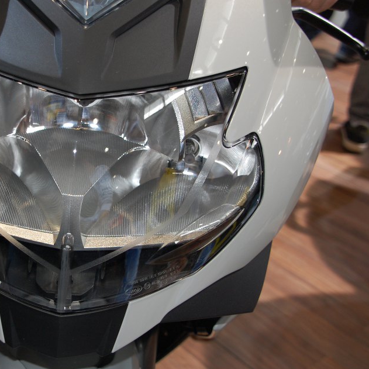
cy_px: 180
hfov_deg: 27.2
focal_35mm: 62
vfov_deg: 27.7
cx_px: 77
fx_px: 748
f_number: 4.5
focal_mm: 30
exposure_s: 1/60
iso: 400
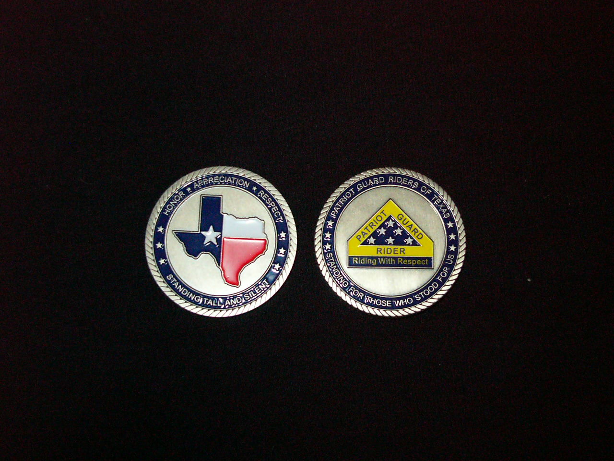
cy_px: 230
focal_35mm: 46
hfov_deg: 41.2
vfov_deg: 31.5
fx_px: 816
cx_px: 307
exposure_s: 1/60
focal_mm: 7.6
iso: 400
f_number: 3.2
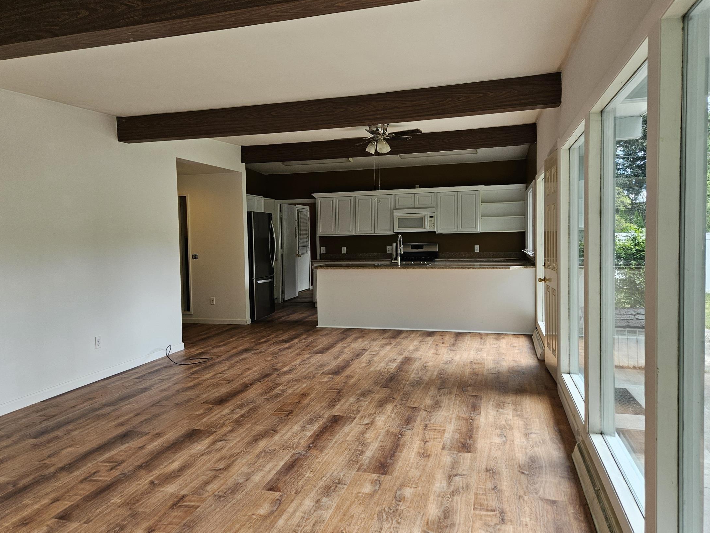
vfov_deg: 54.9
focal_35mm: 25
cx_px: 348
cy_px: 260
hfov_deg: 69.4
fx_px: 513
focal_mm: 5.4
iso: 100
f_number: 1.8
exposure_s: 1/182
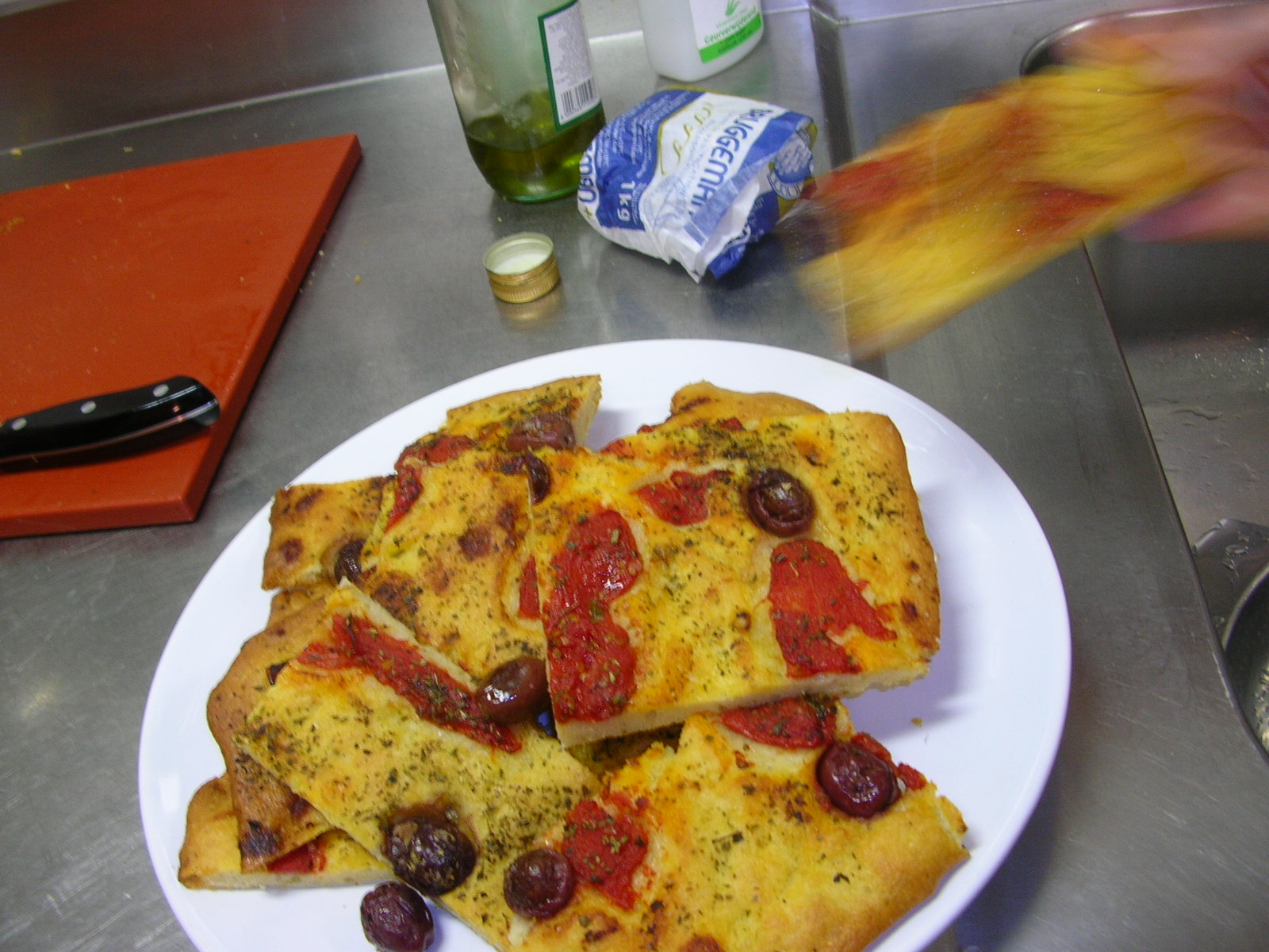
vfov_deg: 40.7
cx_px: 634
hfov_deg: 52.6
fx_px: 1283
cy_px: 476
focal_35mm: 35
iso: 56
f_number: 2.8
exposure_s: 1/5.5
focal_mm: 5.8
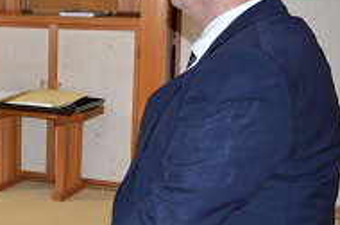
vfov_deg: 17.2
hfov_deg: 23.5
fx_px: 745
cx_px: -66
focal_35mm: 79
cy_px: 98
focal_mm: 20
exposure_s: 1/80
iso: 400
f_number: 4
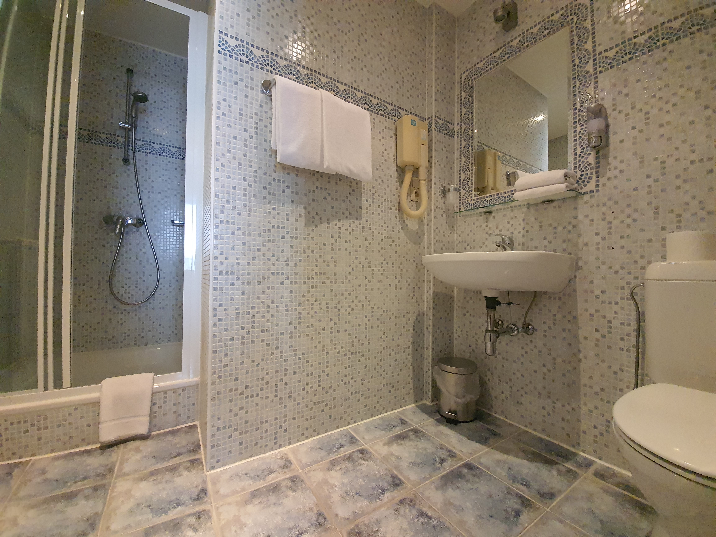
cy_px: 268
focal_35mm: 13
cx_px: 358
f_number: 2.2
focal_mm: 1.8
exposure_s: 1/33
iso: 640
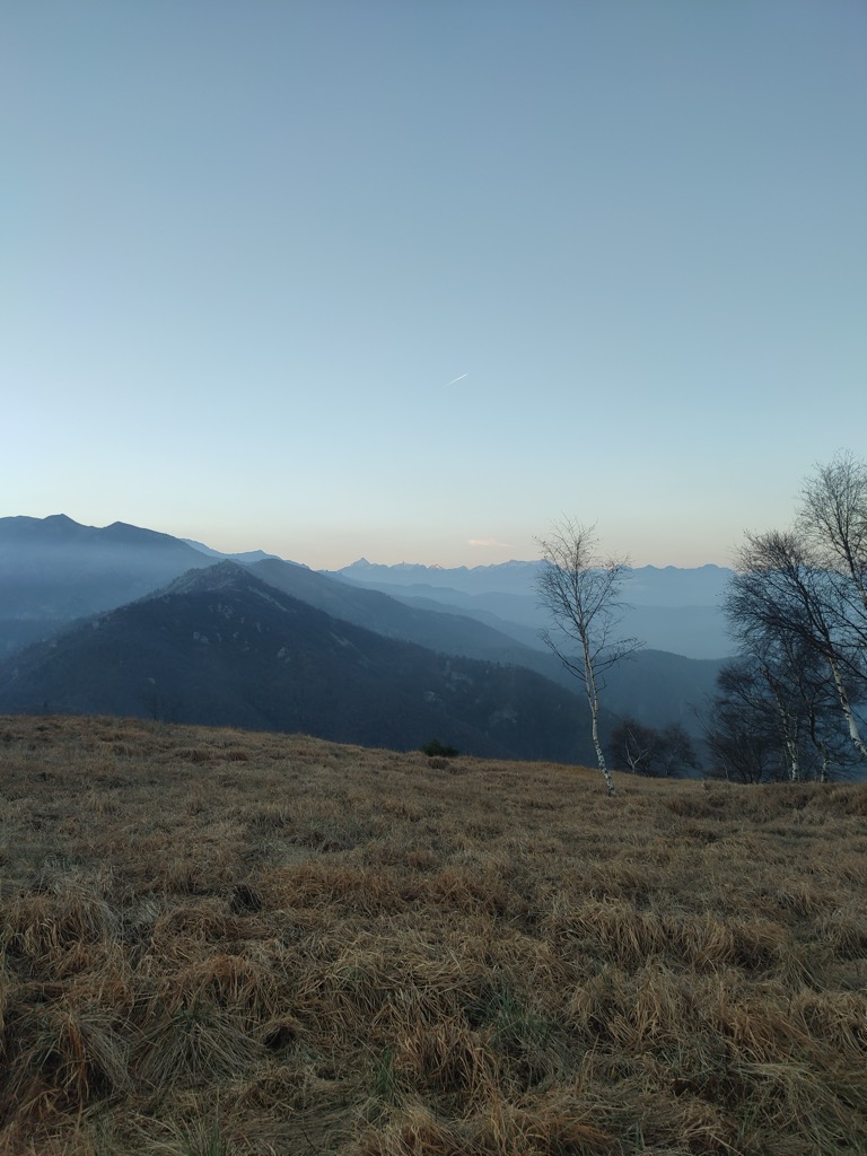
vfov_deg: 69.4
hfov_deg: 54.9
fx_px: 835
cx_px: 434
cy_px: 578
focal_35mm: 25
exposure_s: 1/60
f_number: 1.9
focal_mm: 6.04
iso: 73
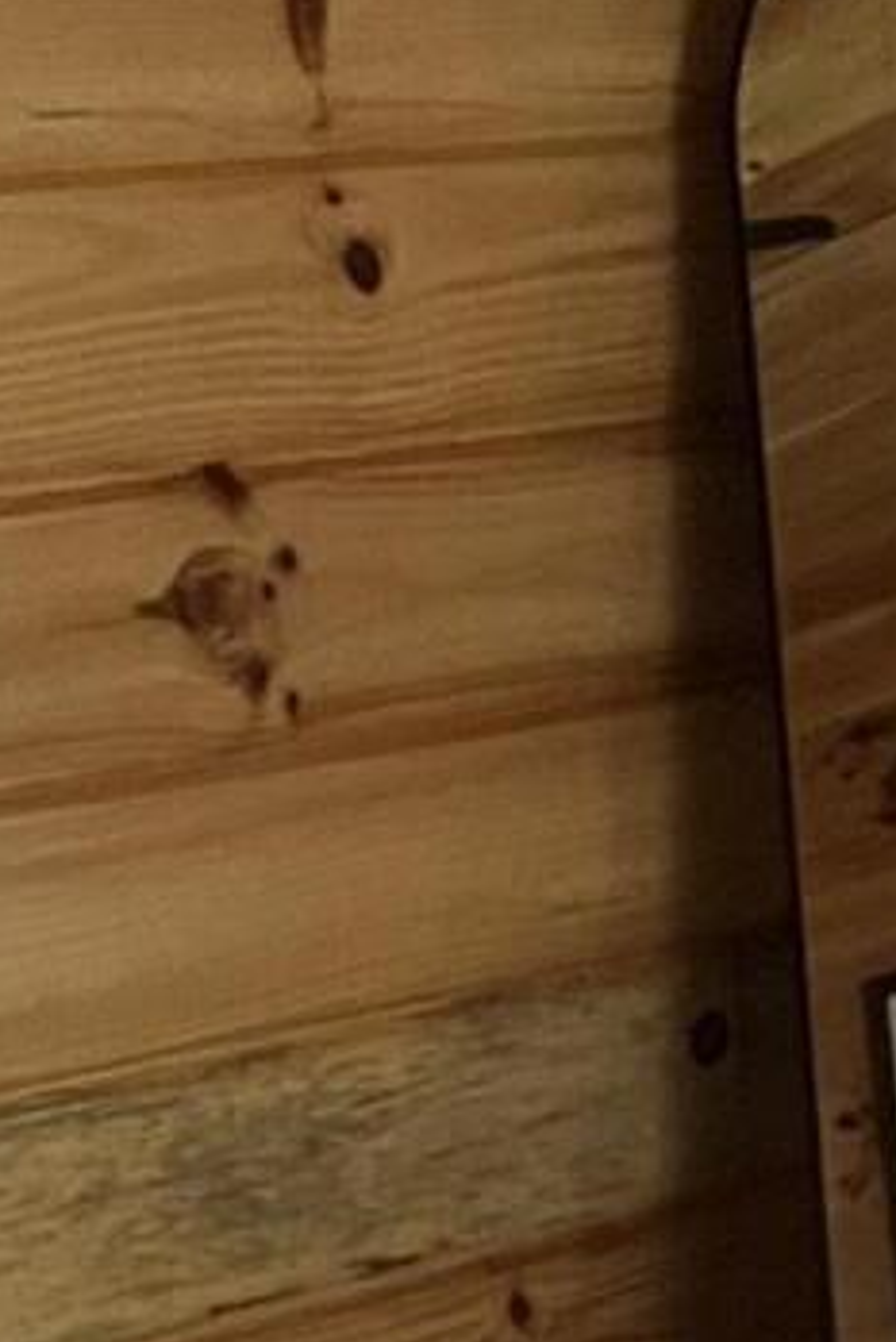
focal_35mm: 155
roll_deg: +2.2
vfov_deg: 11.6
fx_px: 5780
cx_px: 1119
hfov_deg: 8.7
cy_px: 2834
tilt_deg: -25.2
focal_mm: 5.7
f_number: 1.5
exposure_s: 1/40
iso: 500
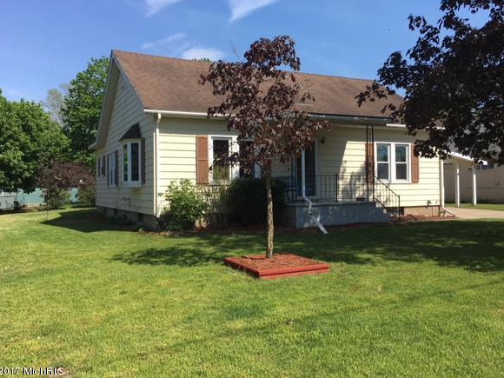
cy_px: 180
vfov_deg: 44.1
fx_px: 466
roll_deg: +0.0
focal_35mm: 32
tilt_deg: +1.4
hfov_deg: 56.8
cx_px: 262
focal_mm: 4.15
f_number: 2.2
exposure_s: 1/1202
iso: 25
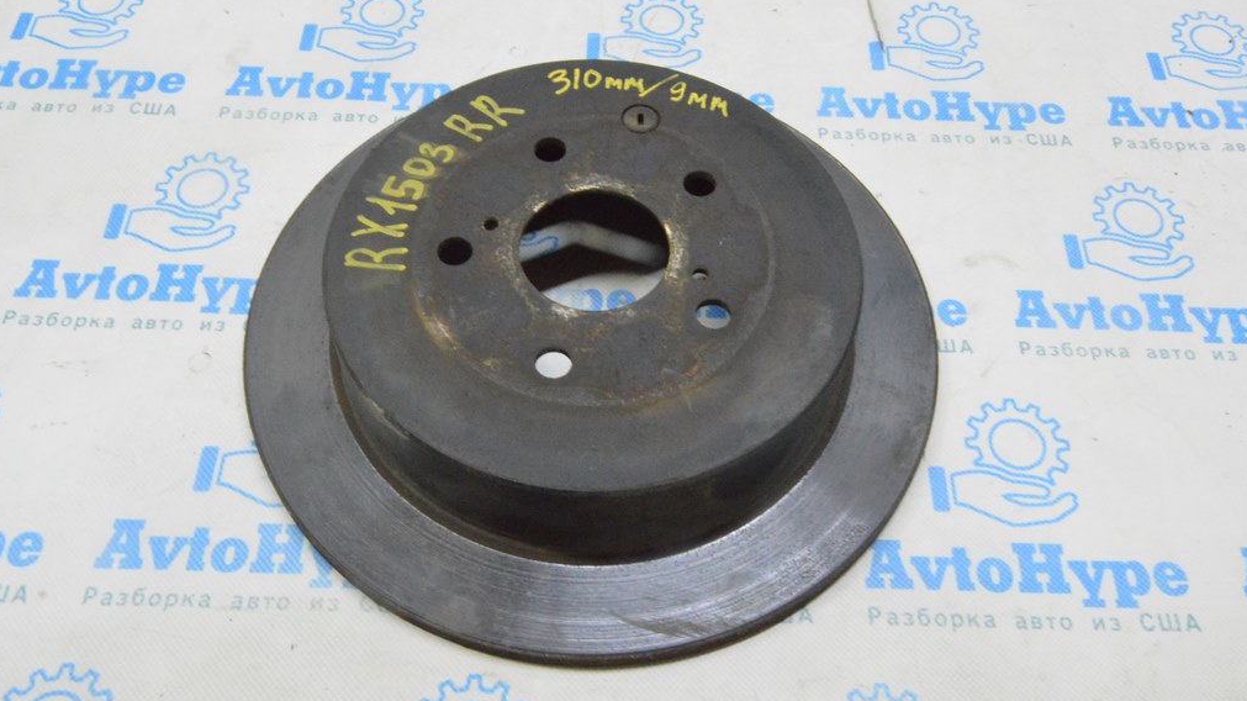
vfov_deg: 33.7
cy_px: 334
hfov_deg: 56.6
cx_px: 618
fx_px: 1157
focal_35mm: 35
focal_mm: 22
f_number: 20
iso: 6400
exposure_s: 1/15
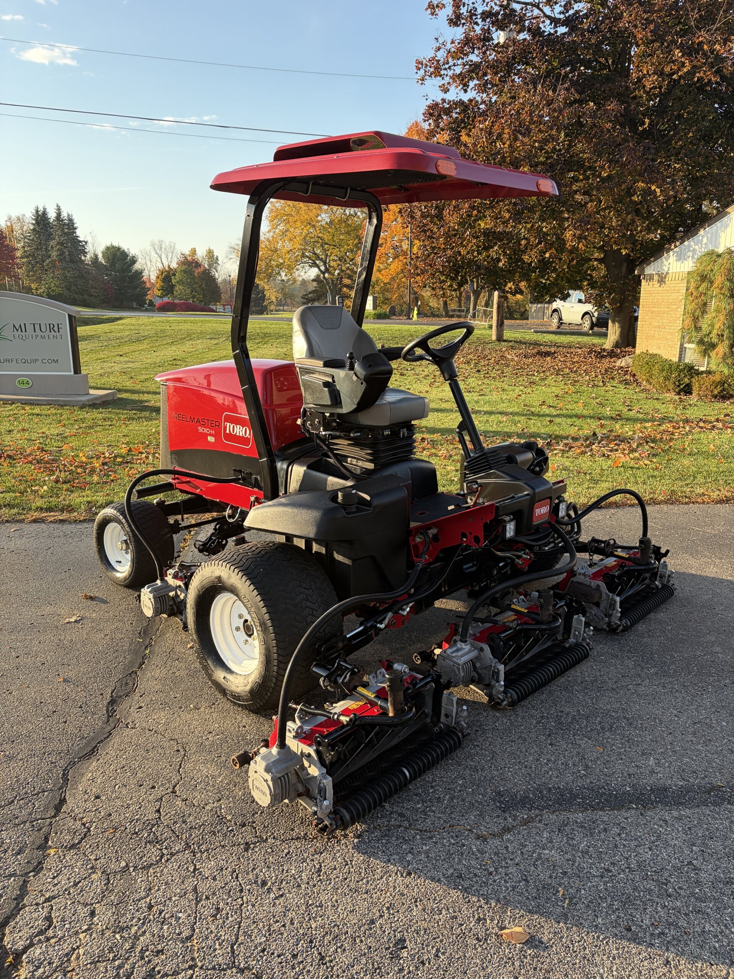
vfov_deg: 67.3
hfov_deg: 53.1
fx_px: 735
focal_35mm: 26
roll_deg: +1.1
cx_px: 367
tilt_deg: -12.0
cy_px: 490
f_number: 1.6
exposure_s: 1/660
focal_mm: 5.96
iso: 64
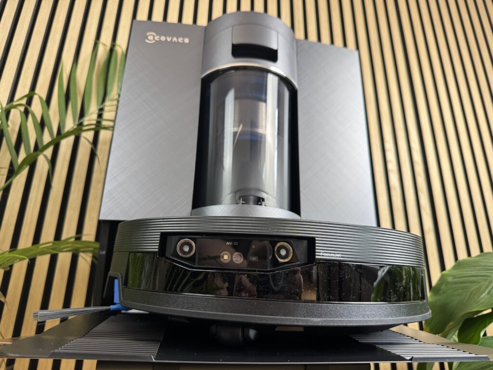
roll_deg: +0.0
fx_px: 342
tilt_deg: +20.6
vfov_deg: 56.8
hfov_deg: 71.6
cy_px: 185
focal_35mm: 24
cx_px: 246
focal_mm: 6.76
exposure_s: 1/100
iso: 200
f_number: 1.78
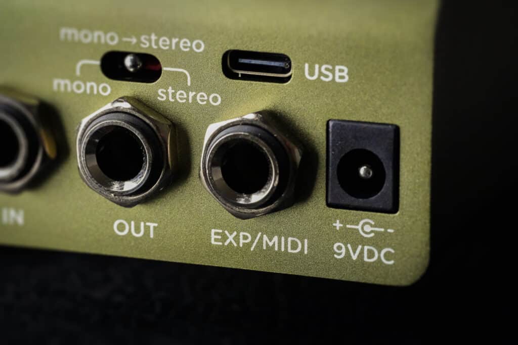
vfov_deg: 13.0
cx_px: 259
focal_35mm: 105
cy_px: 172
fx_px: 1511
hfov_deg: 19.5
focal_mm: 105
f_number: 11
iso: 16000
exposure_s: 1/125
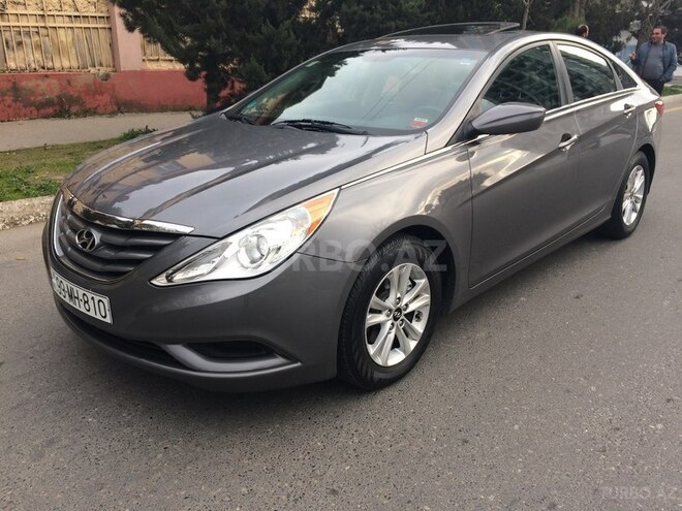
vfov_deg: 48.2
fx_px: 571
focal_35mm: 29
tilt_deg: -20.0
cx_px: 341
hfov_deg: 61.7
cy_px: 256
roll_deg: -1.0
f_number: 2.2
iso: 32
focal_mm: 4.15
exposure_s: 1/193
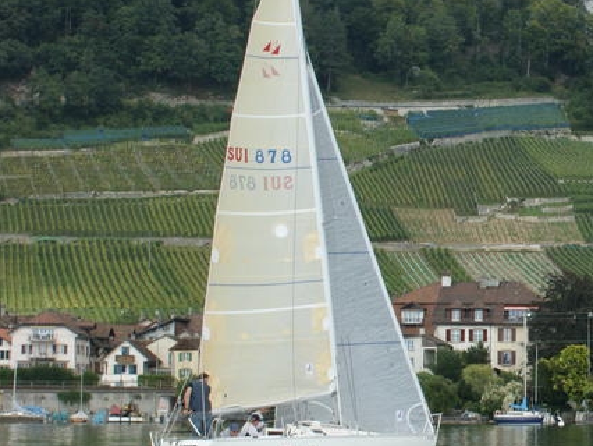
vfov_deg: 12.2
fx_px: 2077
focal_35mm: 121
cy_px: 158
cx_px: 710
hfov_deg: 15.7
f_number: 11
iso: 100
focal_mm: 35
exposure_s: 1/80
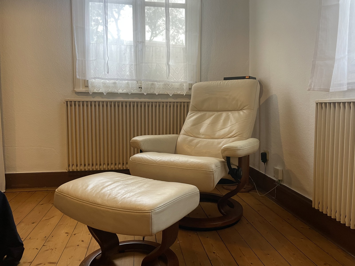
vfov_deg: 53.1
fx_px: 267
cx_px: 178
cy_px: 133
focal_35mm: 26
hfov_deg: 67.3
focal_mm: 4.2
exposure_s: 1/50
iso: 160
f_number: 1.6
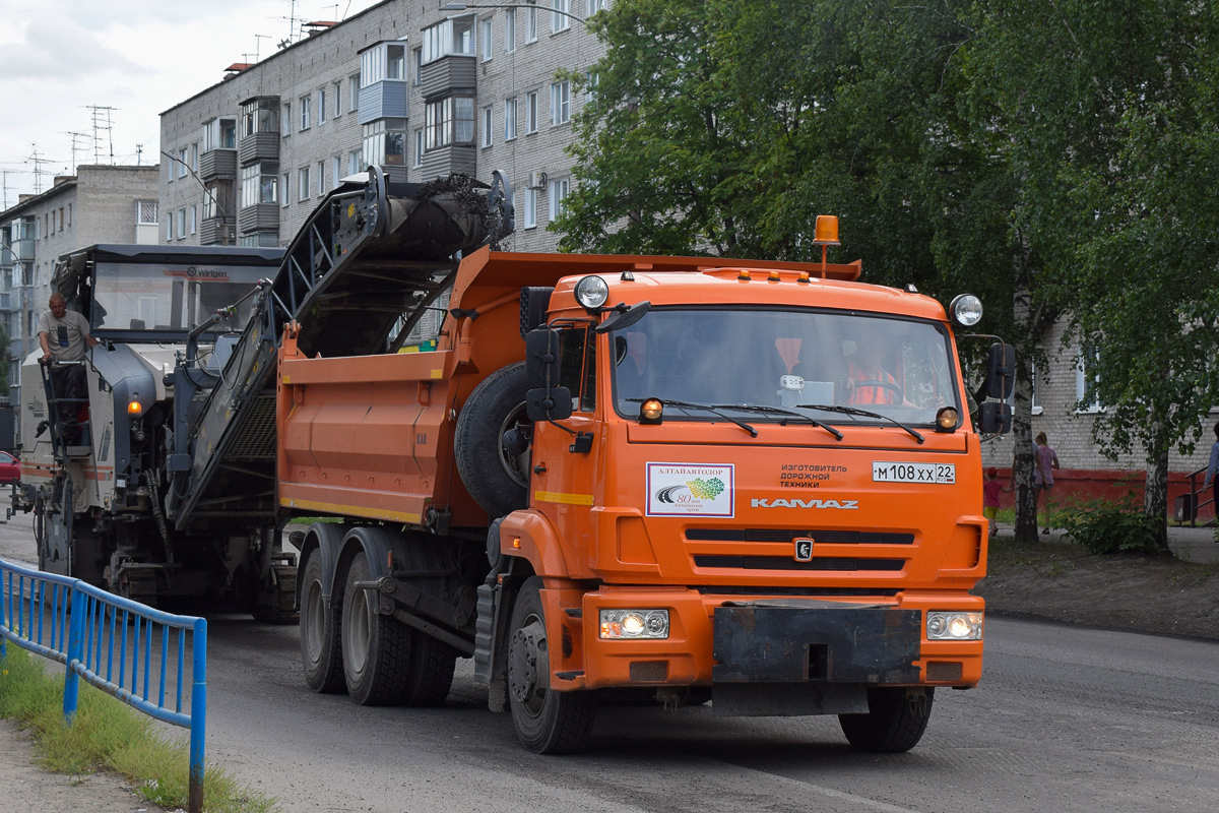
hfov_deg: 31.9
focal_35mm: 63
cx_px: 610
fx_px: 2133
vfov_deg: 21.6
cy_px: 406
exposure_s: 1/250
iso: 280
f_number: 8
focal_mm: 42
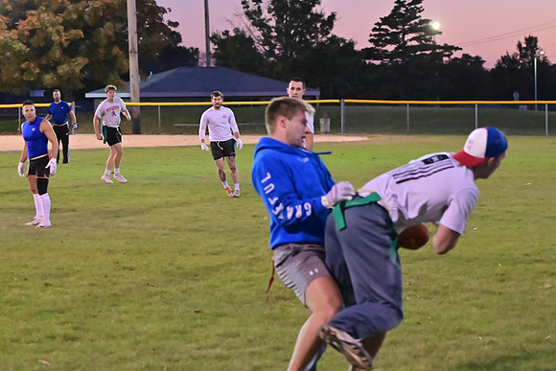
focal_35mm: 115
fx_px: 1776
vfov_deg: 11.9
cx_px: 278
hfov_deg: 17.8
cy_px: 186
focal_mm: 77
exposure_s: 1/400
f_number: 4
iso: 6400
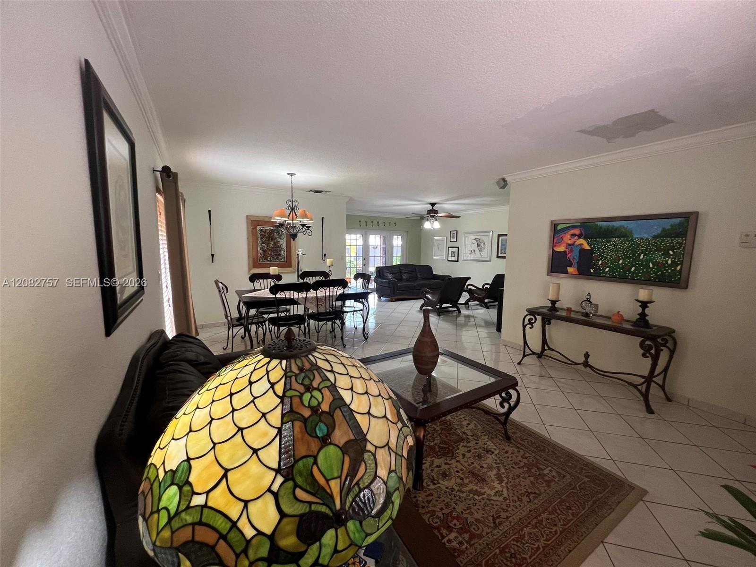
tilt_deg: -7.4
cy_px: 284
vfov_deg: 89.9
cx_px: 378
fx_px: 284
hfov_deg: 106.2
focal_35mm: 13
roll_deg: -0.2
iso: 160
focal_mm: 1.57
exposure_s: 1/60
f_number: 1.8
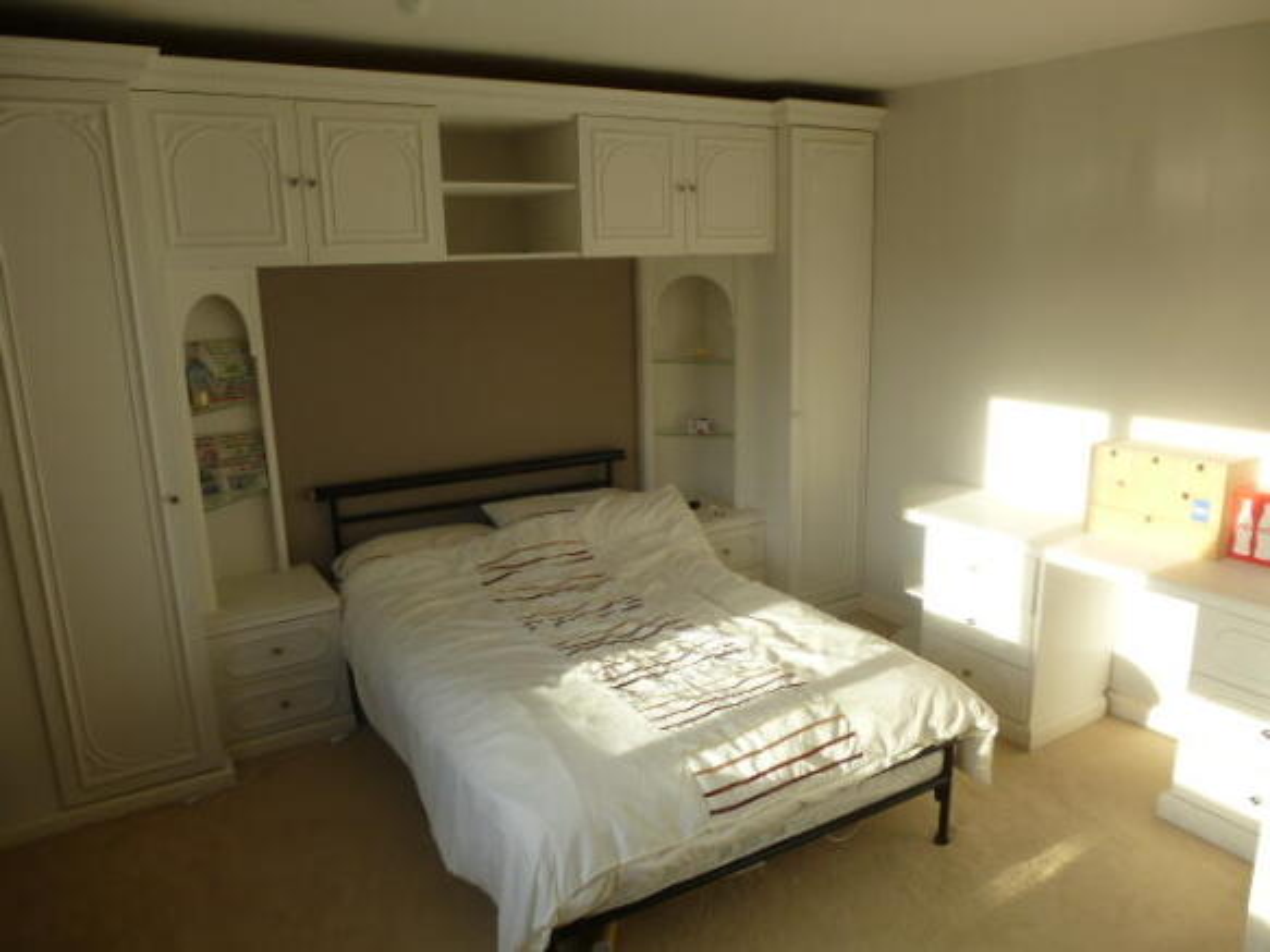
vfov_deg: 56.8
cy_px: 476
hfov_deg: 71.6
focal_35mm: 24
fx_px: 880
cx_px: 635
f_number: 4
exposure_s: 1/160
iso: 100
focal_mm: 4.3
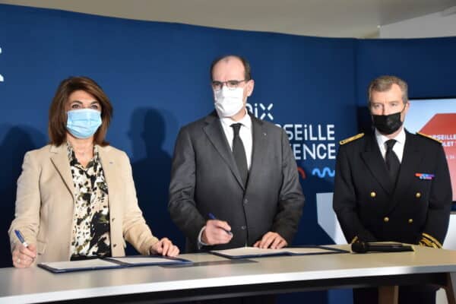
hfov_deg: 30.5
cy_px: 152
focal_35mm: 66
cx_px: 228
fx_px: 836
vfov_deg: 20.6
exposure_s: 1/125
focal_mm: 44
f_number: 4.5
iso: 800
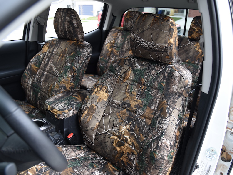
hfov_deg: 65.3
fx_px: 182
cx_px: 119
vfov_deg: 51.3
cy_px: 90
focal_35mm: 27
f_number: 4.5
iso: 200
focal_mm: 24
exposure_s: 1/100
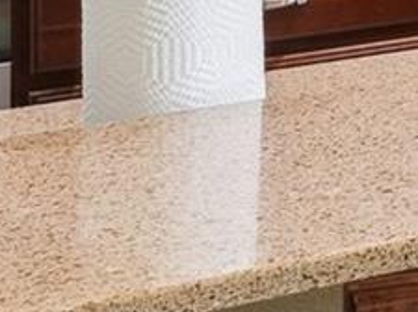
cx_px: 1414
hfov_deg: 9.5
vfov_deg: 9.6
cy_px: -422
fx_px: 1652
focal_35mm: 137
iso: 400
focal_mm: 20
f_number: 8
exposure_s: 1/13
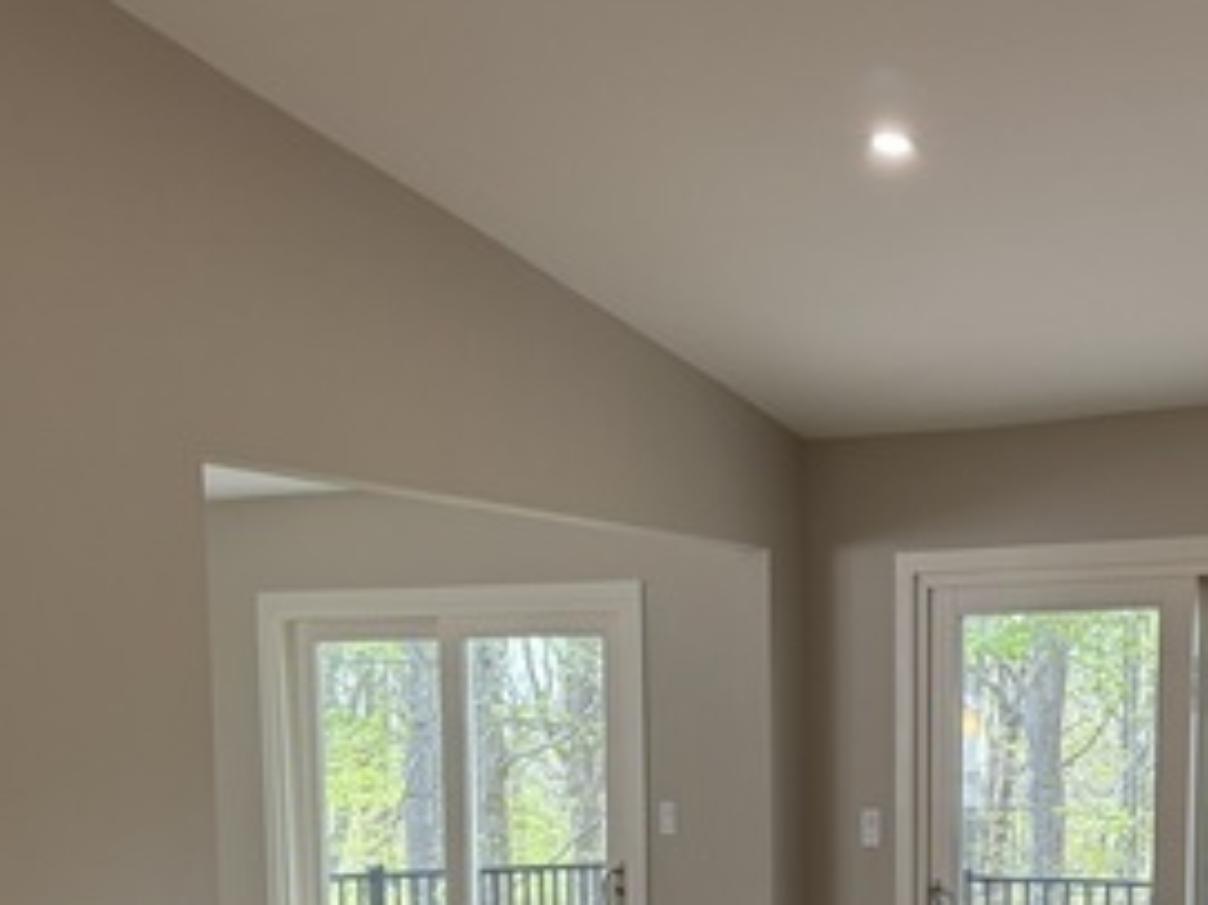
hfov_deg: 31.7
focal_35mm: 59
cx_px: 987
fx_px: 2058
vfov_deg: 23.2
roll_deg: -0.6
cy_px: 1012
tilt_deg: -6.0
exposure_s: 1/120
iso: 125
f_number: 1.78
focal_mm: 6.76
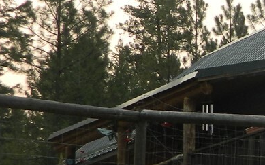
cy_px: 136
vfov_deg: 9.7
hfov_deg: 14.1
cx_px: 439
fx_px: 975
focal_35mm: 135
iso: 80
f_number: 3.2
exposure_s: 1/400
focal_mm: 5.6
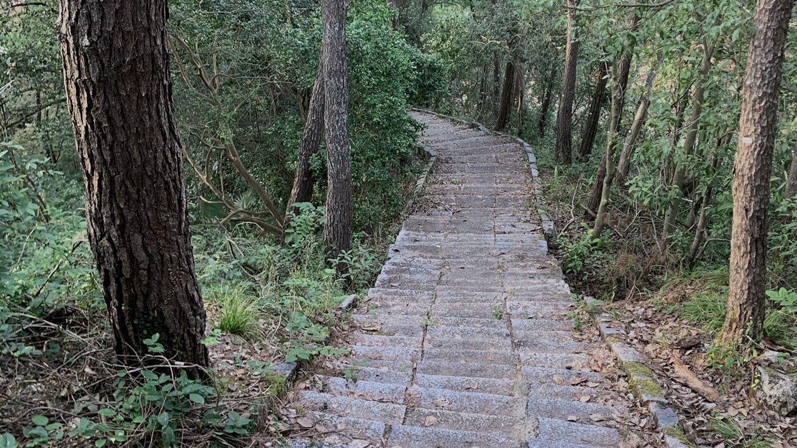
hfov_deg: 51.6
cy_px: 204
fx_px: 824
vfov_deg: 30.4
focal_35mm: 39
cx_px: 392
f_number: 1.8
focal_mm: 4.25
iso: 64
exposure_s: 1/121
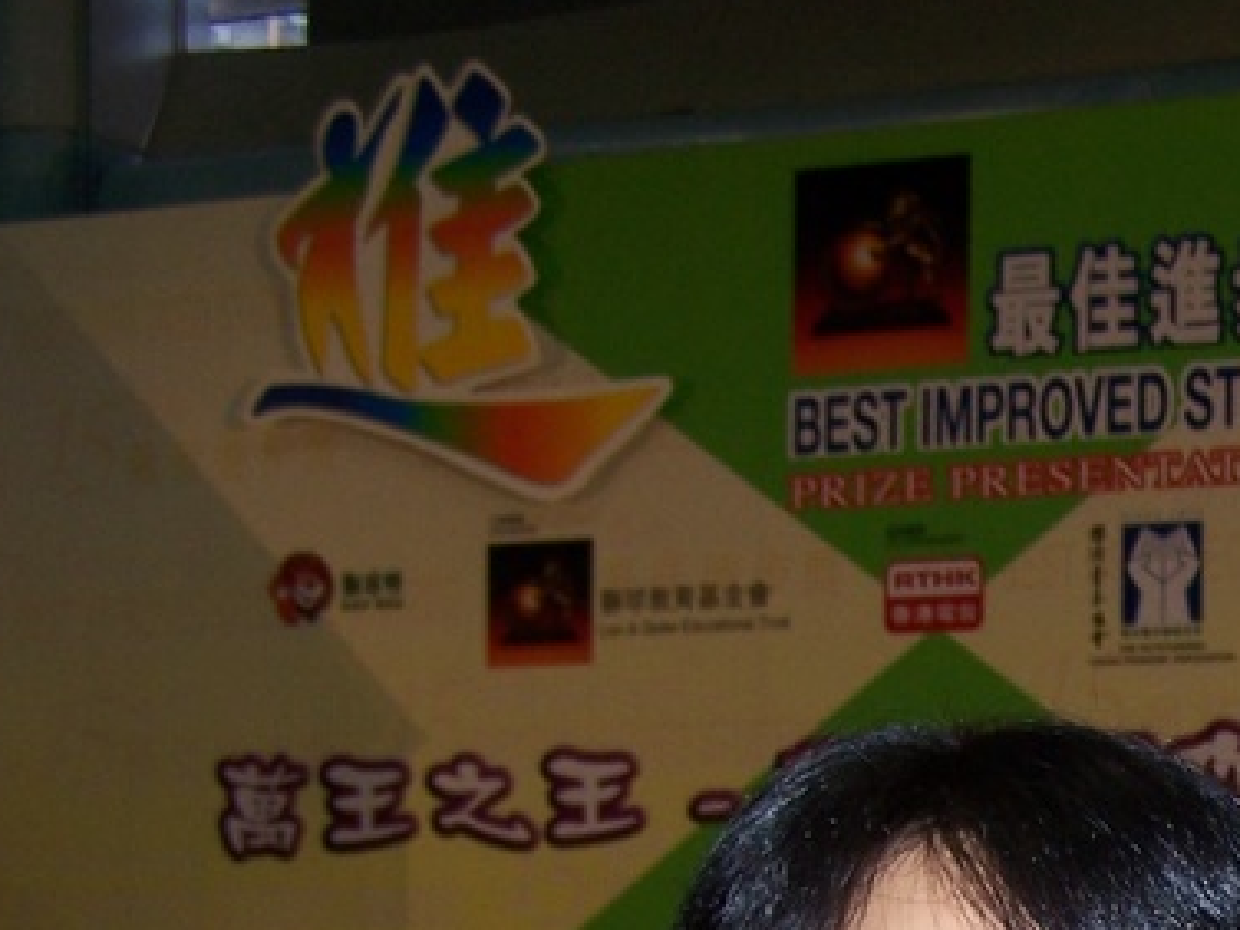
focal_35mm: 102
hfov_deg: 18.3
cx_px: 1454
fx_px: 3654
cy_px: 1200
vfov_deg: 14.0
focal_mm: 6.3
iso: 80
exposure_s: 1/60
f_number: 2.8
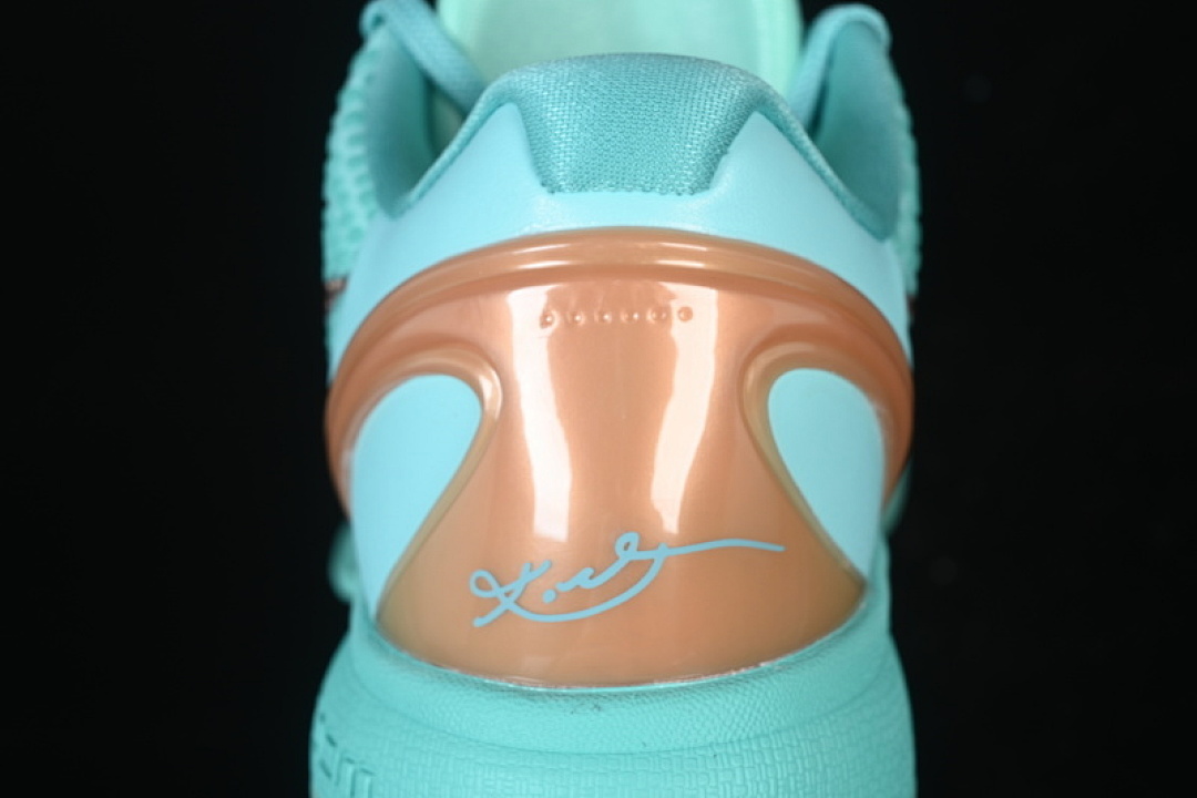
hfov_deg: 27.0
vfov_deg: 18.2
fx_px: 2494
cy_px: 399
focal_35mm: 75
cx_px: 598
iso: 160
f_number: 7.1
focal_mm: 50
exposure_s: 1/80
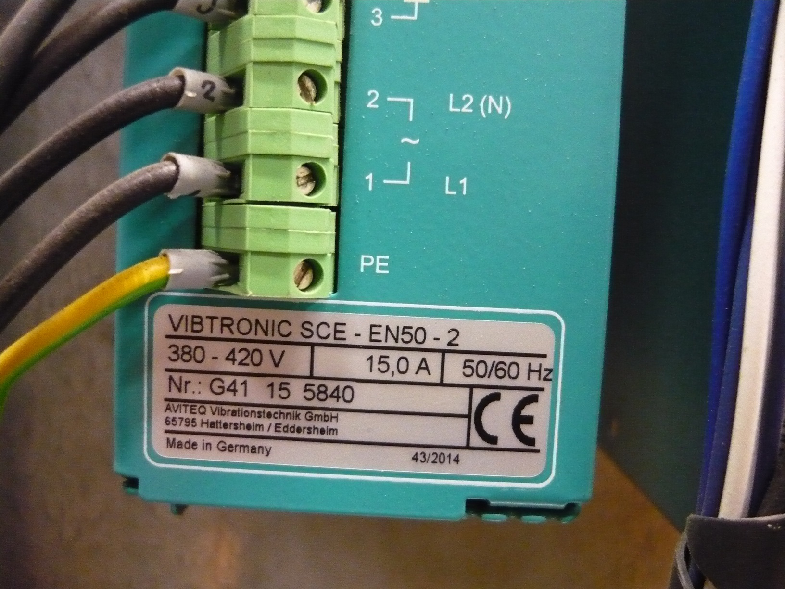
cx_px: 392
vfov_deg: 42.9
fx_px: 748
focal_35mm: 33
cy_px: 294
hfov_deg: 55.4
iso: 800
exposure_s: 1/13
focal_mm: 5.5
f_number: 2.8
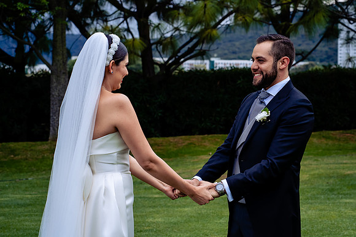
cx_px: 196
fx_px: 927
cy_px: 118
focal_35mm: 94
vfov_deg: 14.6
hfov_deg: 21.7
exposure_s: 1/640
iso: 640
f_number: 6.3
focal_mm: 85
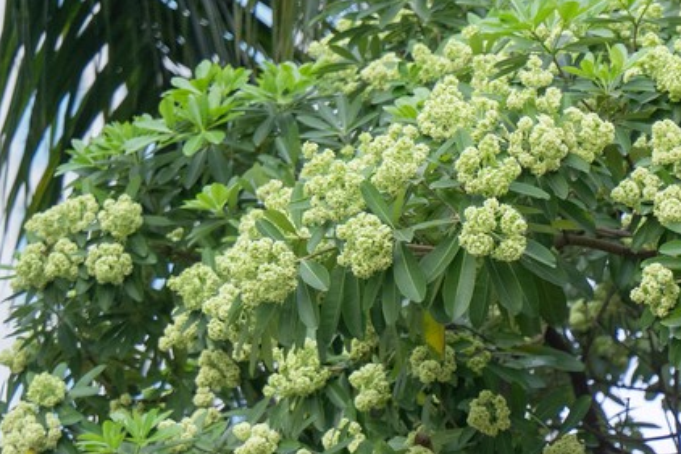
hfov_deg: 4.3
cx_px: 1402
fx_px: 8868
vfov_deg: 2.9
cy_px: 972
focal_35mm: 469
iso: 320
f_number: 2.8
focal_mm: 99
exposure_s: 1/1000
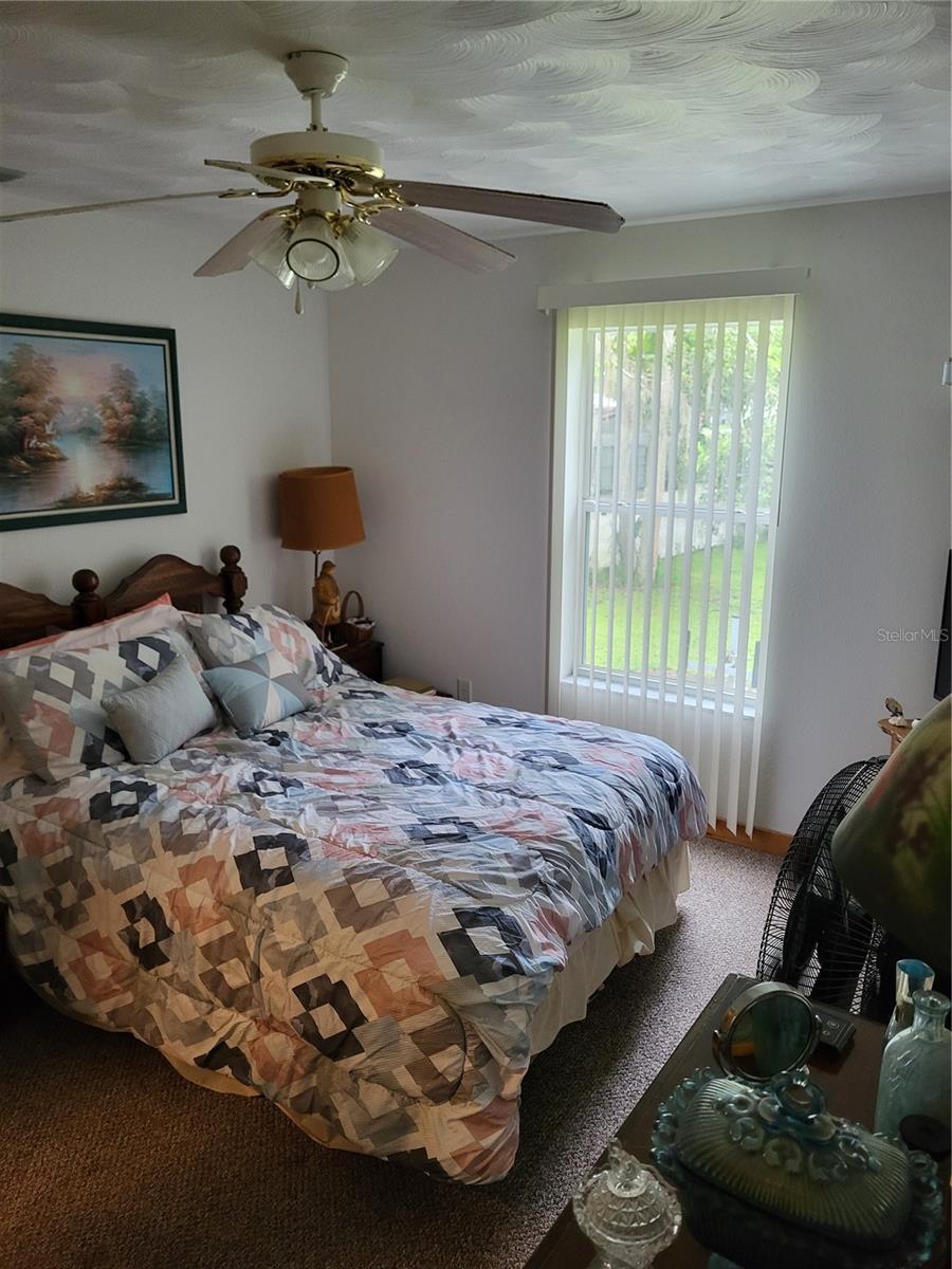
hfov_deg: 53.1
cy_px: 634
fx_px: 953
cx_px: 476
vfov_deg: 67.3
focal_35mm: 26
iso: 320
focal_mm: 5.4
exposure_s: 1/100
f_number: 1.8
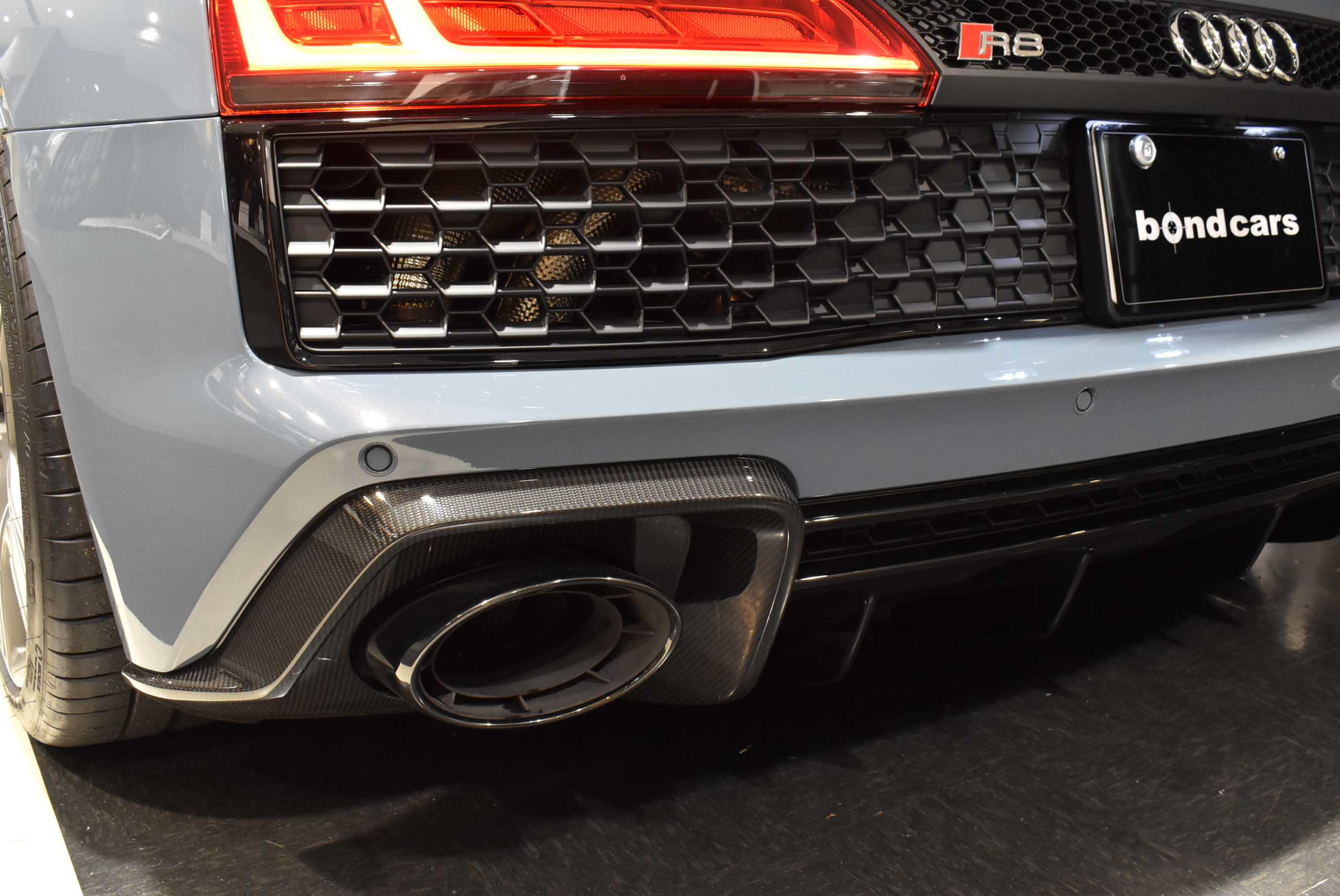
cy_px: 448
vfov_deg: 36.9
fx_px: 1341
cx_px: 670
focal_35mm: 36
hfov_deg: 53.1
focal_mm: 24
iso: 2200
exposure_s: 1/40
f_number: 8
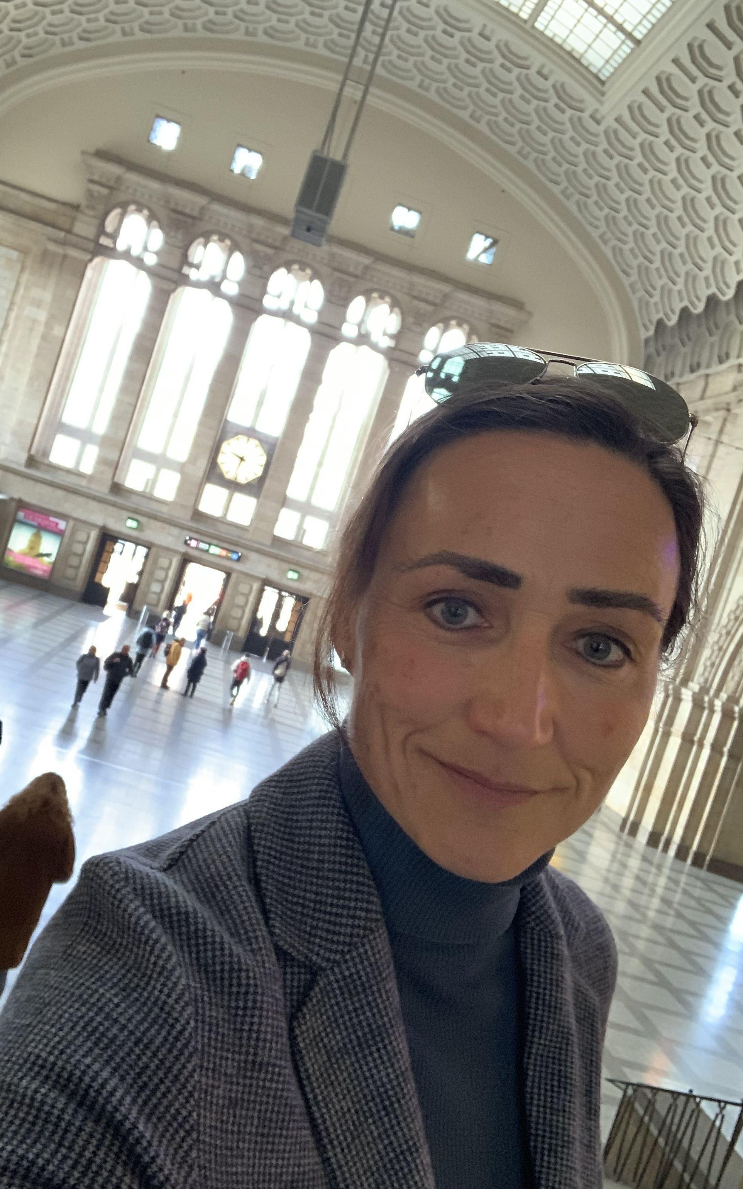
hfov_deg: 37.2
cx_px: 327
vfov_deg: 56.7
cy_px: 595
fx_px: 1102
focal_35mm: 34
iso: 320
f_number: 2.2
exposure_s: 1/30
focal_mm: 2.87
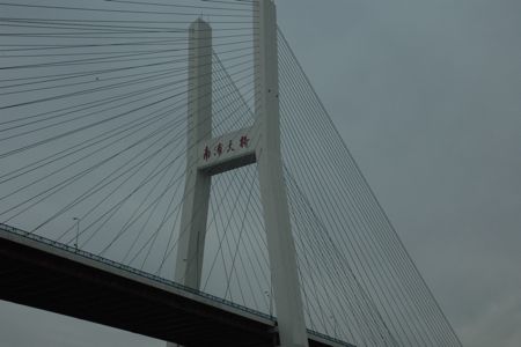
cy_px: 174
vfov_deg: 23.8
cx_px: 260
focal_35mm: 57
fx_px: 825
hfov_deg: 35.1
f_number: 25
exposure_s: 1/200
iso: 400
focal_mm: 38
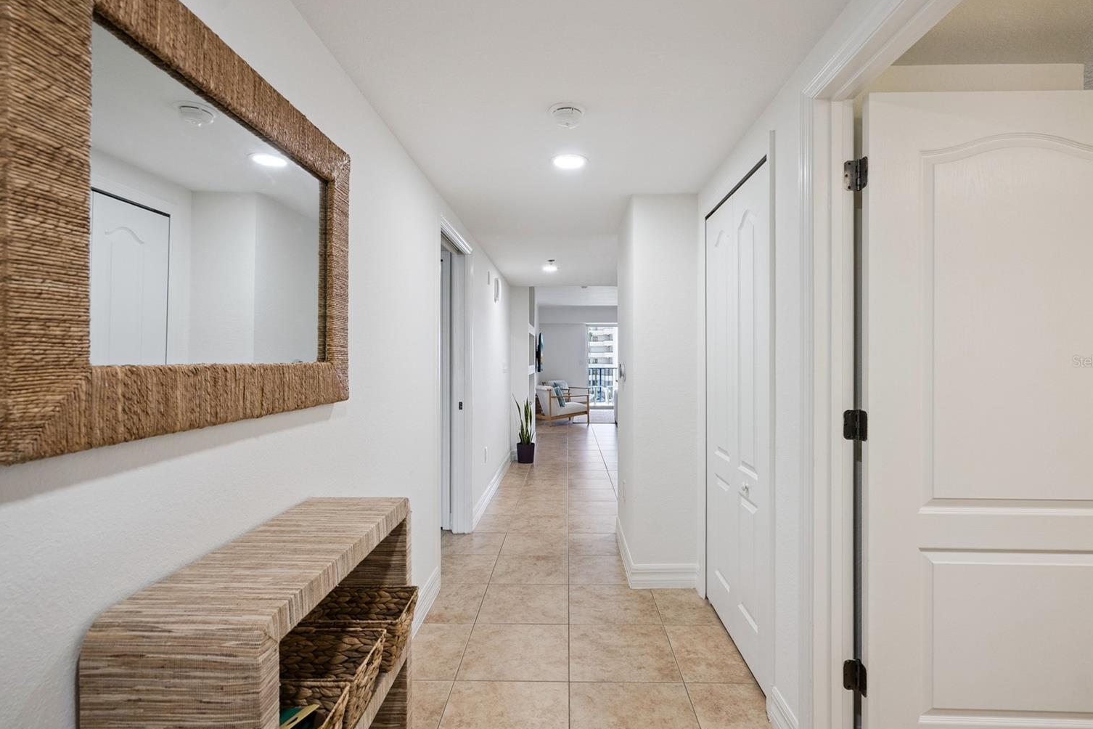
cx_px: 557
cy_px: 361
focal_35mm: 17
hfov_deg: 93.3
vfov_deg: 70.4
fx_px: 516
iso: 800
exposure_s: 1/50
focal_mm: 16
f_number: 8
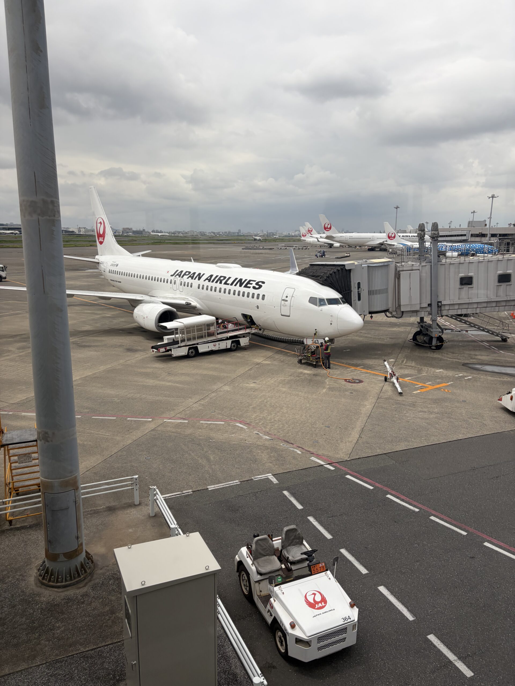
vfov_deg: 67.3
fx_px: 516
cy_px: 343
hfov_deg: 53.1
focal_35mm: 26
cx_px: 258
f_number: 1.6
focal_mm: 5.96
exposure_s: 1/2865
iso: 50
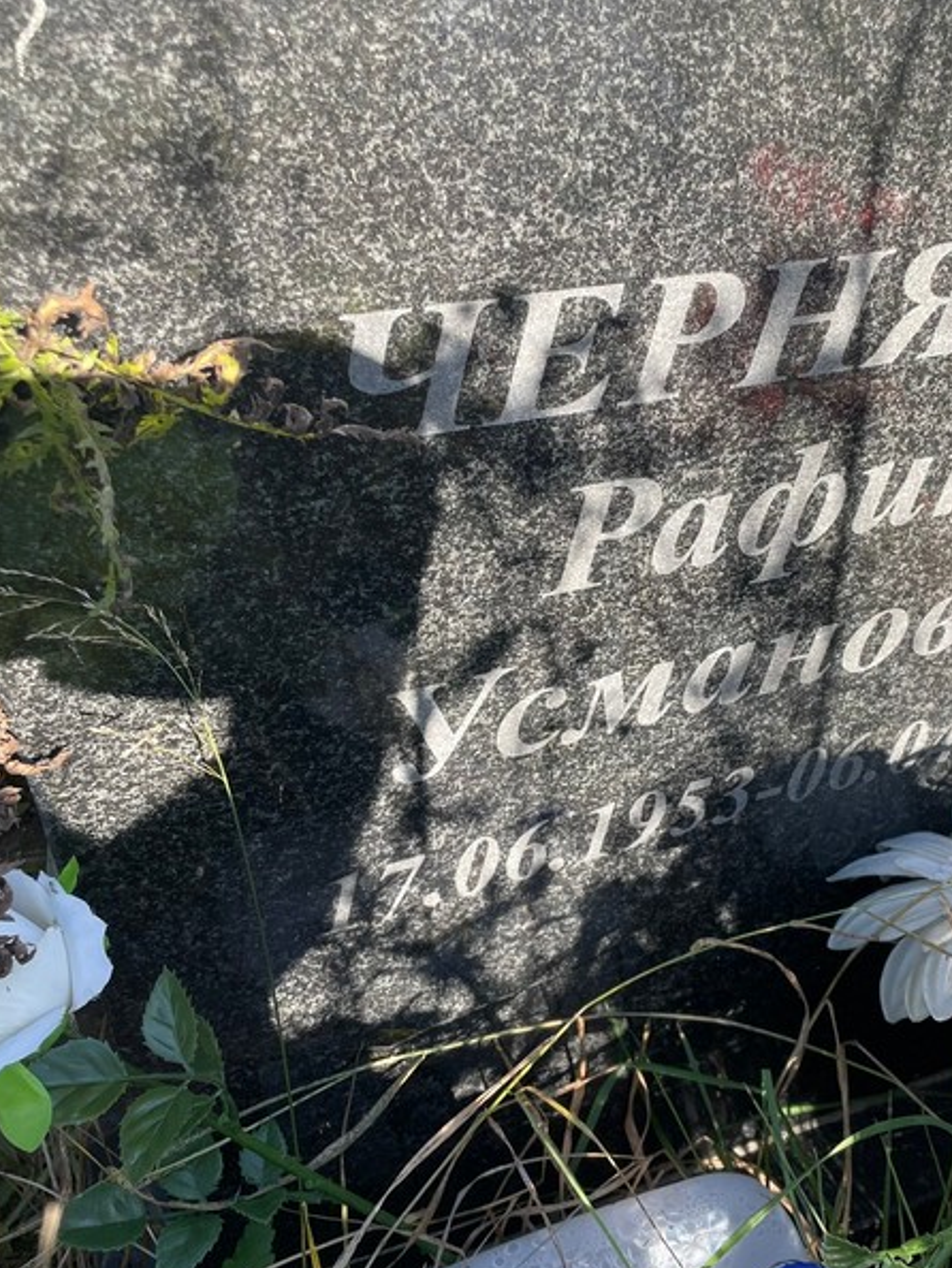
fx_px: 1282
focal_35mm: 35
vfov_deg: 52.6
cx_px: 700
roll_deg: -2.1
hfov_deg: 39.7
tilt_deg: -31.1
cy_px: 638
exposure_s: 1/596
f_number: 1.6
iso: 32
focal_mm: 4.2
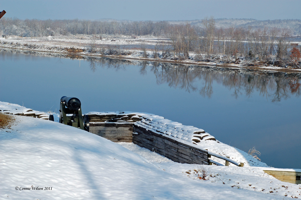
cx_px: 150
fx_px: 627
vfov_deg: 18.1
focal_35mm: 75
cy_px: 100
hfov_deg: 27.0
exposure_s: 1/500
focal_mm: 50
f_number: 11
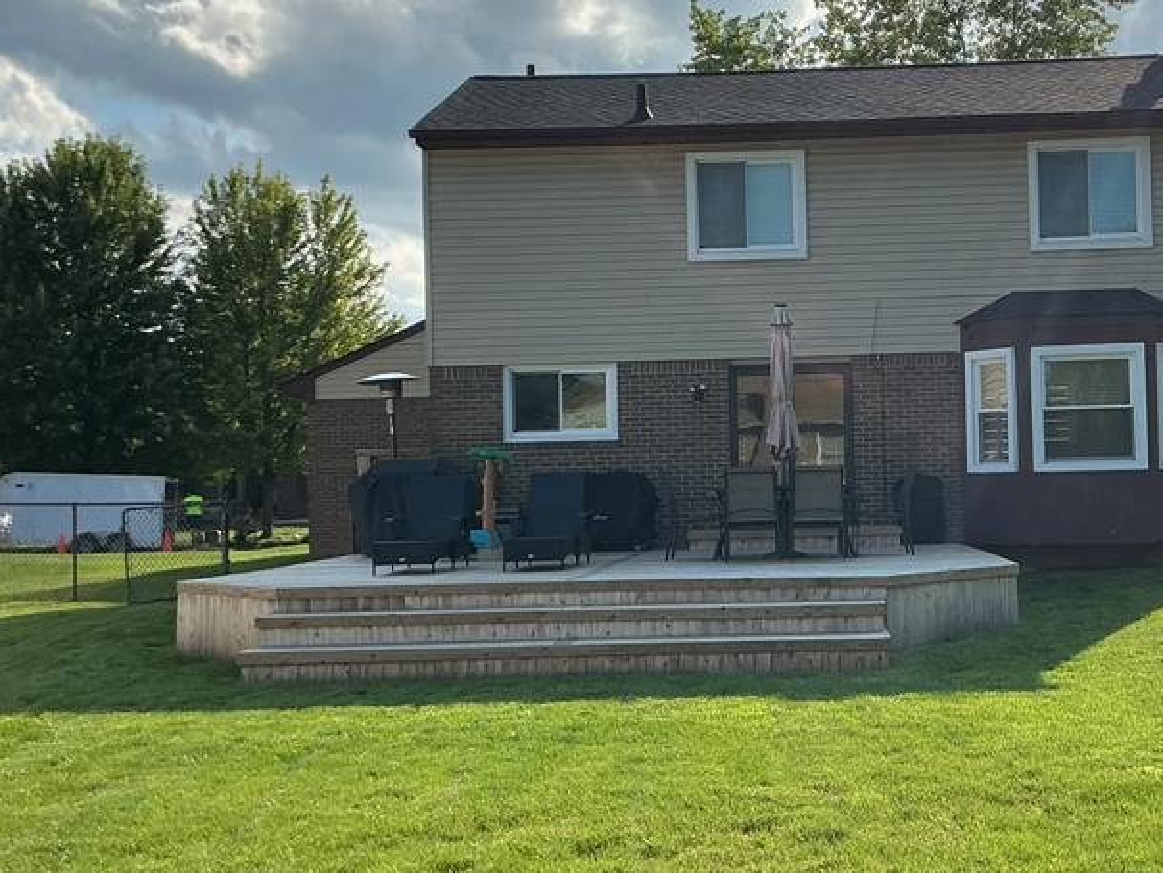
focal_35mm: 49
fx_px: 1647
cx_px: 735
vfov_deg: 29.7
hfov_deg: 38.6
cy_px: 430
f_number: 1.8
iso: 25
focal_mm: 3
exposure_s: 1/2141
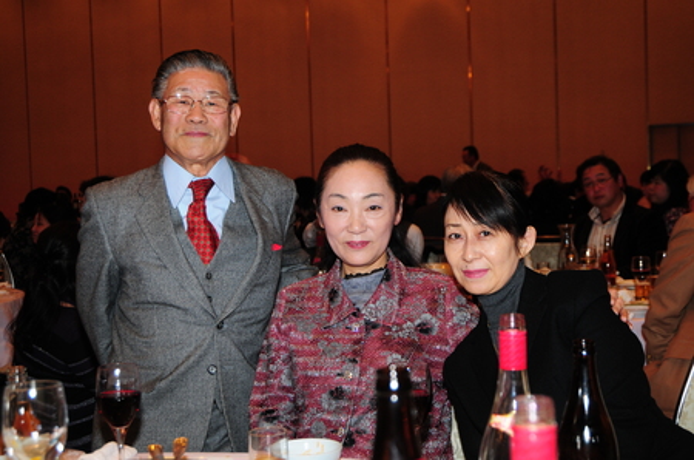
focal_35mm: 60
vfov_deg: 22.5
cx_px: 347
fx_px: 1154
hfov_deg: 33.5
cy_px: 230
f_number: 5.6
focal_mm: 40
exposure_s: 1/30
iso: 400
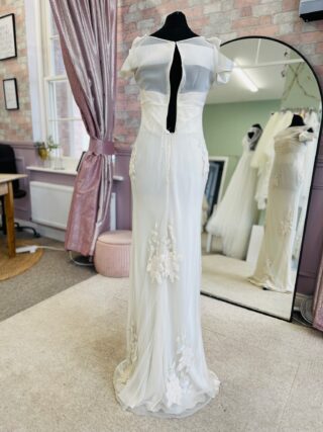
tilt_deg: -14.4
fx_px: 324
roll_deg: +0.0
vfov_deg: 67.3
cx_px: 162
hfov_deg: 53.0
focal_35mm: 26
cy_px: 216
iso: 50
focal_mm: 5.1
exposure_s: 1/100
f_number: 1.6
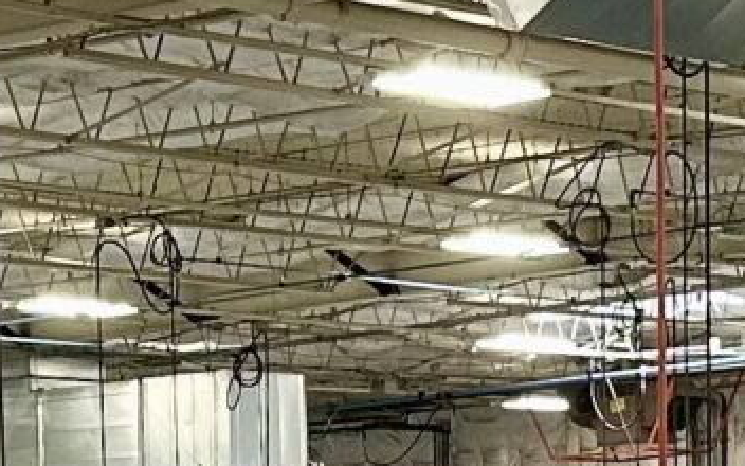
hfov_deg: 11.3
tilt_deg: -5.9
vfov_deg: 6.7
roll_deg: +1.6
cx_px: 250
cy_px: 1108
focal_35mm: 185
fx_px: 3756
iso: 200
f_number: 1.78
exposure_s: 1/120
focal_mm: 6.86
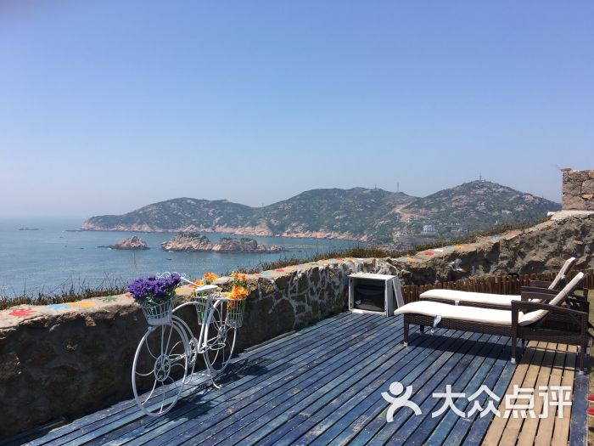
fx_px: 498
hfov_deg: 61.7
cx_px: 297
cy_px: 223
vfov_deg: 48.2
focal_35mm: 29
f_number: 2.2
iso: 25
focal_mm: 4.15
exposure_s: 1/1603
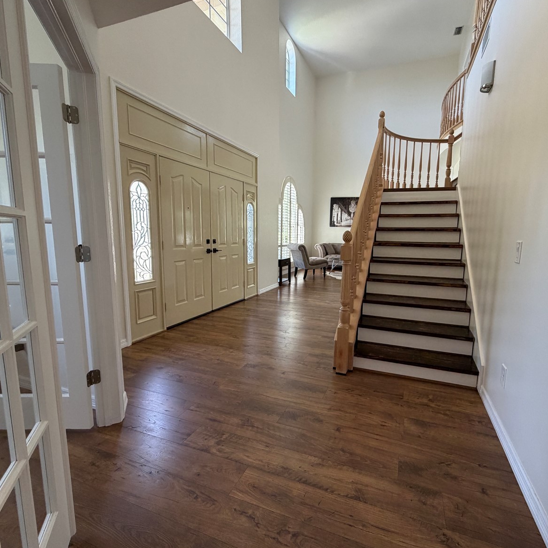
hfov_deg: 83.7
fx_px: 304
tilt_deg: -7.4
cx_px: 301
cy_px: 277
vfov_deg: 84.0
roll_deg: +0.0
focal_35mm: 17
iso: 250
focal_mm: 2.22
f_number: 2.2
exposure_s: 1/121
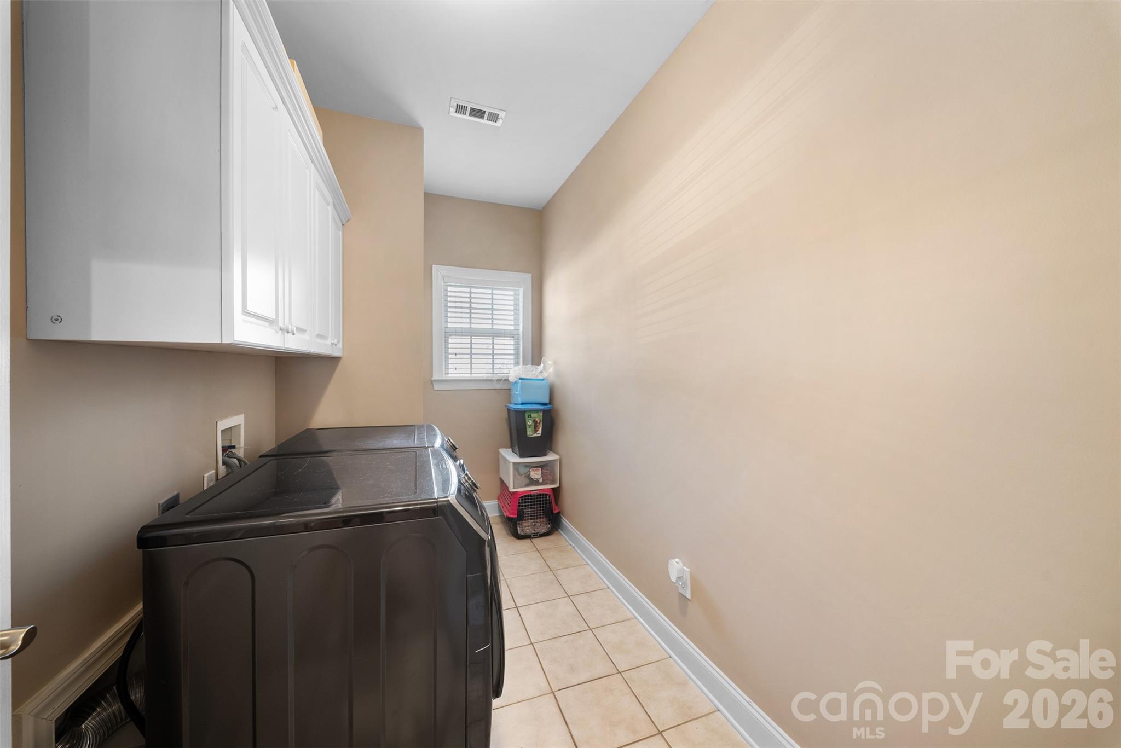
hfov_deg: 112.6
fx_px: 374
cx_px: 560
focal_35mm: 12
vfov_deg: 90.1
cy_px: 374
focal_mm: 12
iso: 250
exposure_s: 1.6
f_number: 9
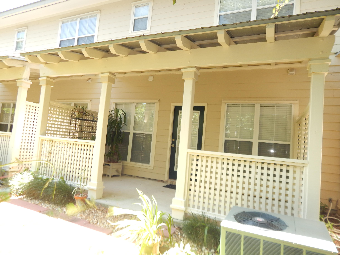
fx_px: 226
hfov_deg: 73.9
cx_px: 170
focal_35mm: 23
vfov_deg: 58.9
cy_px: 128
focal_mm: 4
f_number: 3
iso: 125
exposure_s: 1/200
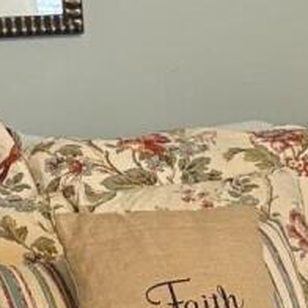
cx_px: 314
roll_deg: +2.1
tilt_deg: -8.5
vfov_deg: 7.4
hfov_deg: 7.4
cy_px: 361
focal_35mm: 235
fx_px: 2366
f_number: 1.6
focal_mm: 5.96
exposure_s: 1/60
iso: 250
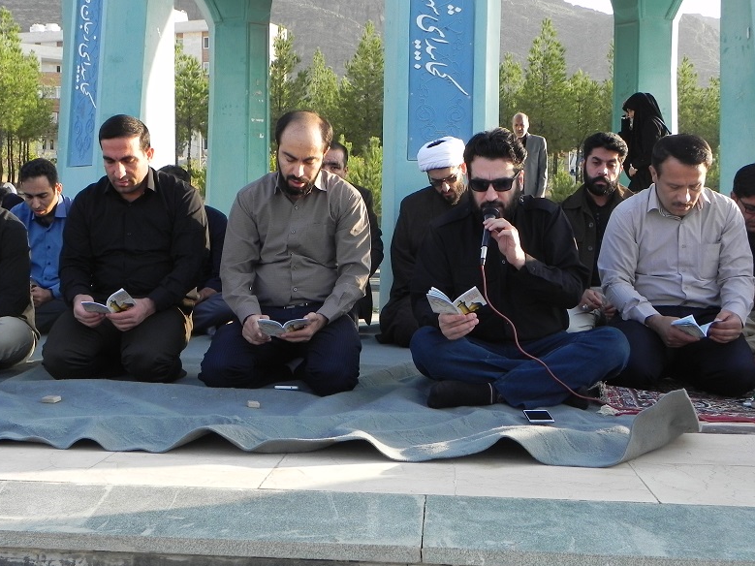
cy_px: 269
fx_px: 1047
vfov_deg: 30.3
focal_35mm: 48
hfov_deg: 39.6
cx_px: 352
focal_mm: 7.3
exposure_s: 1/162
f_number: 4.5
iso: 160
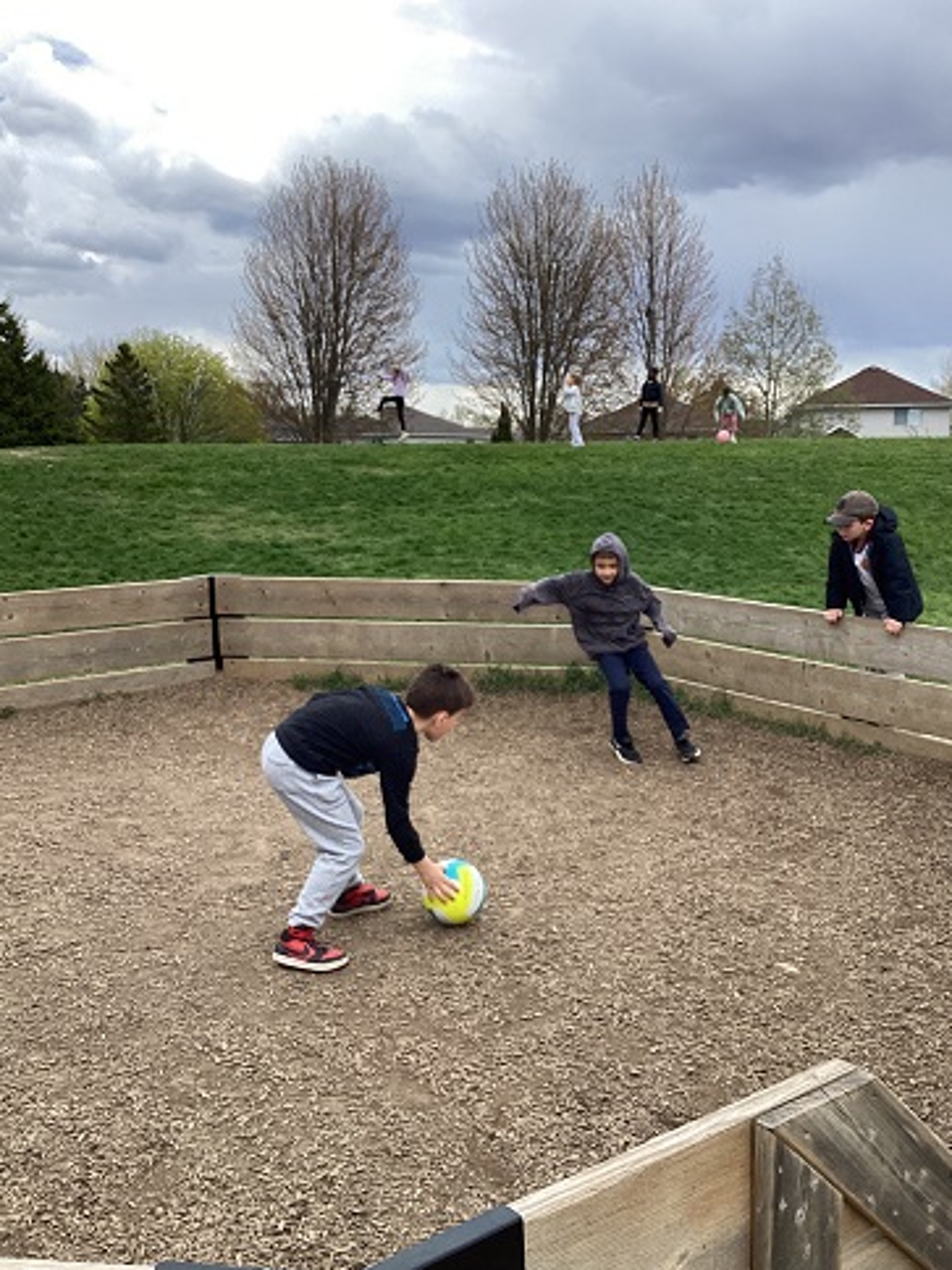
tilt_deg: -10.4
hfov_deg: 44.2
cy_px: 643
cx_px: 471
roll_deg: +0.3
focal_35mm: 32
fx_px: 1173
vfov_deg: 56.8
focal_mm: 3.3
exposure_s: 1/754
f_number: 2.4
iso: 25
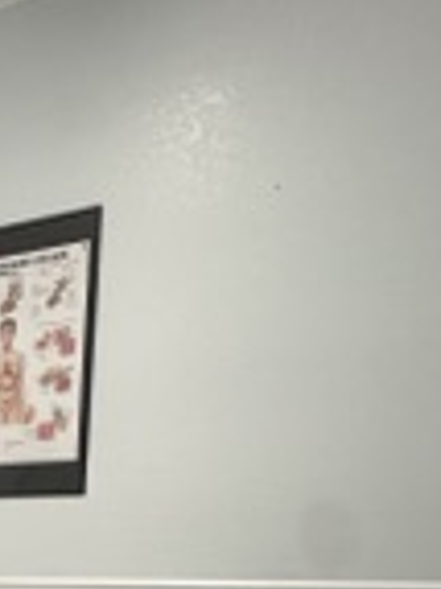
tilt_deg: -19.1
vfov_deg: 31.0
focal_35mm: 47
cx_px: -161
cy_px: 774
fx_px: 800
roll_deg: +1.2
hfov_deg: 25.6
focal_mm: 2.22
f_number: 2.2
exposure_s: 1/120
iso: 200
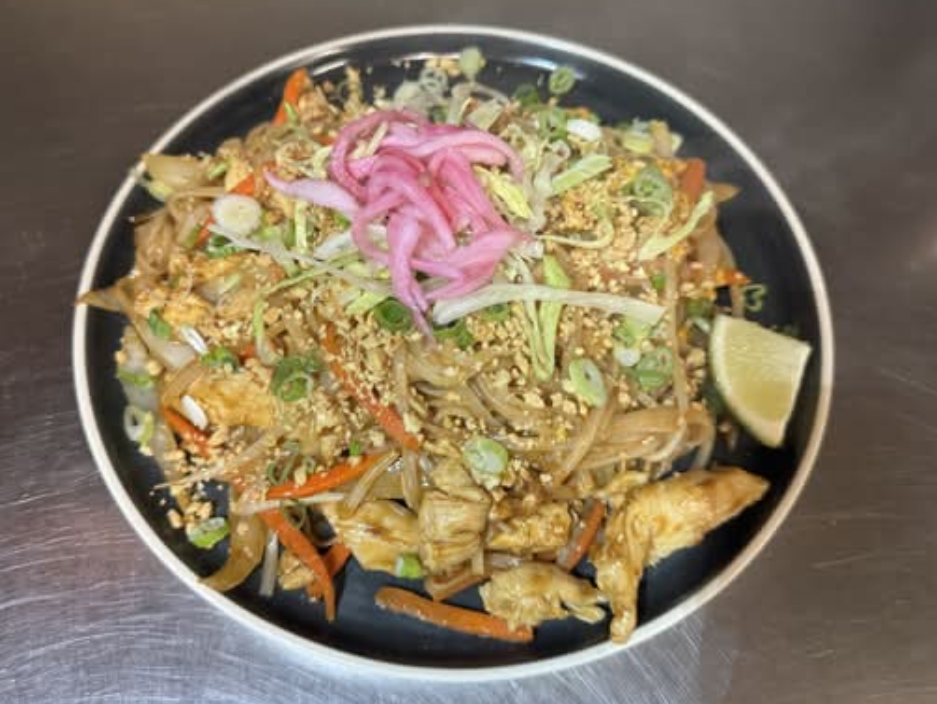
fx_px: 758
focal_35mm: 28
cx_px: 442
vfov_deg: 49.7
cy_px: 329
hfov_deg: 63.4
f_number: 1.78
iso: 800
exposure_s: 1/60
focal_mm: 6.76
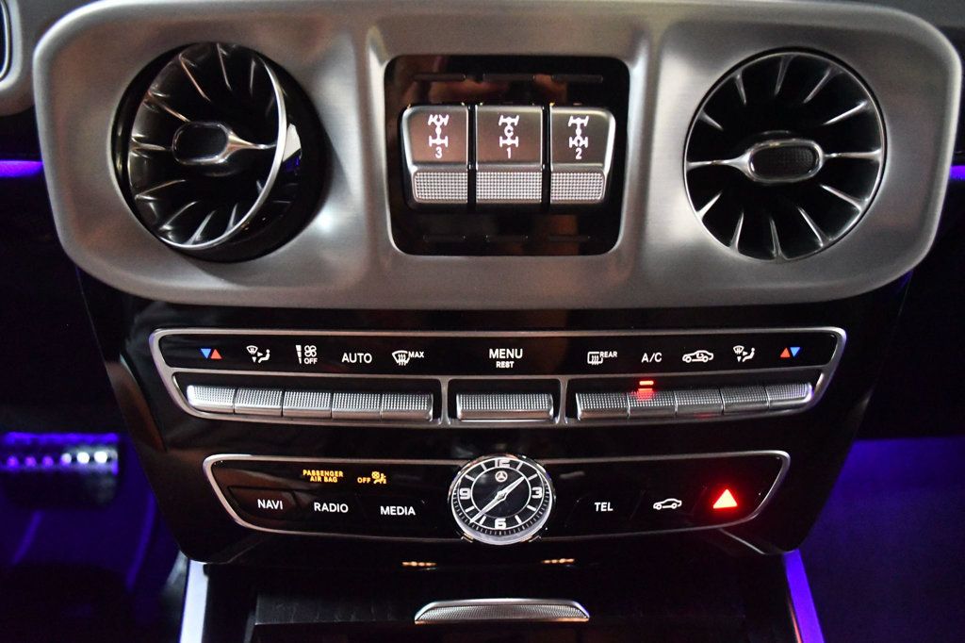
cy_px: 322
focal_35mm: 30
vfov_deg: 43.6
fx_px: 804
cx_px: 482
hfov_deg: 61.9
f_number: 3.8
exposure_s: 1/60
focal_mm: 20
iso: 12800
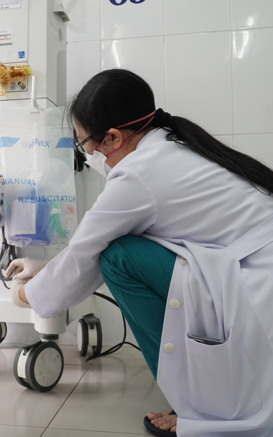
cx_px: 70
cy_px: 217
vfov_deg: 47.2
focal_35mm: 42
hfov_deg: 30.1
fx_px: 500
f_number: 4
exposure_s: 1/30
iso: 320
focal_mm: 18
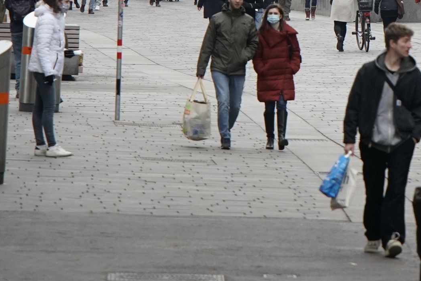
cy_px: -121
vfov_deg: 2.9
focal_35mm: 475
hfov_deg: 4.3
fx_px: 5554
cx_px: 605
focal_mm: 125
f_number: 5
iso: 1600
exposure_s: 1/500
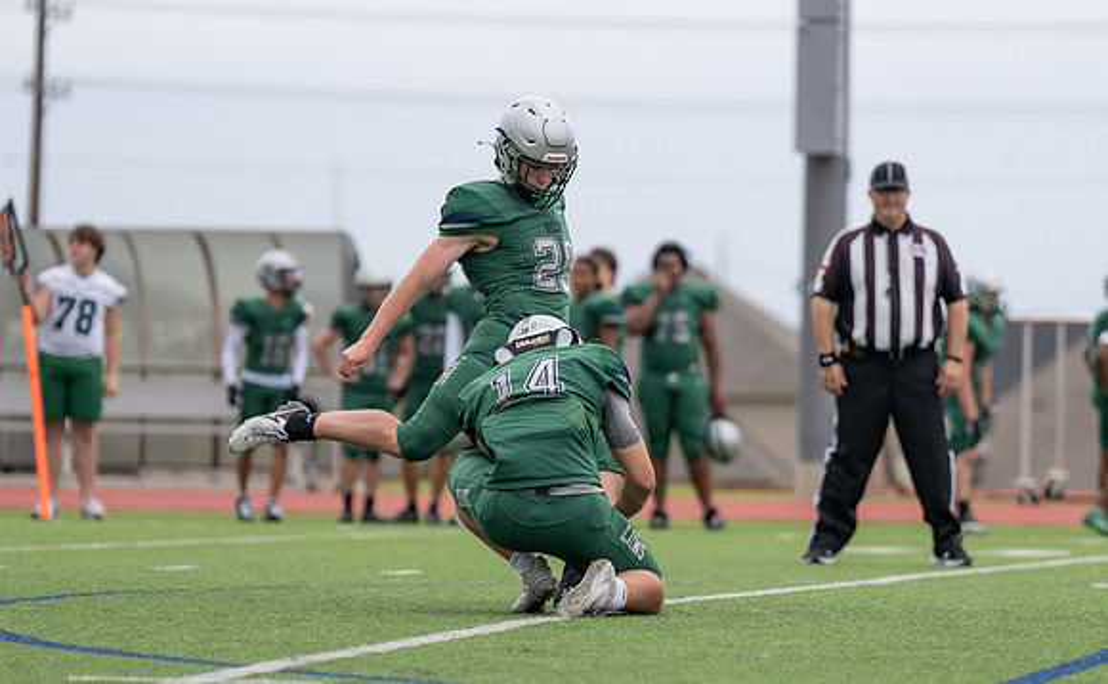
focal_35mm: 265
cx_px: 648
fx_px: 7975
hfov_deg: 7.9
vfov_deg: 4.9
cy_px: 362
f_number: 2.8
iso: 250
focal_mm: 163
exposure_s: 1/1250
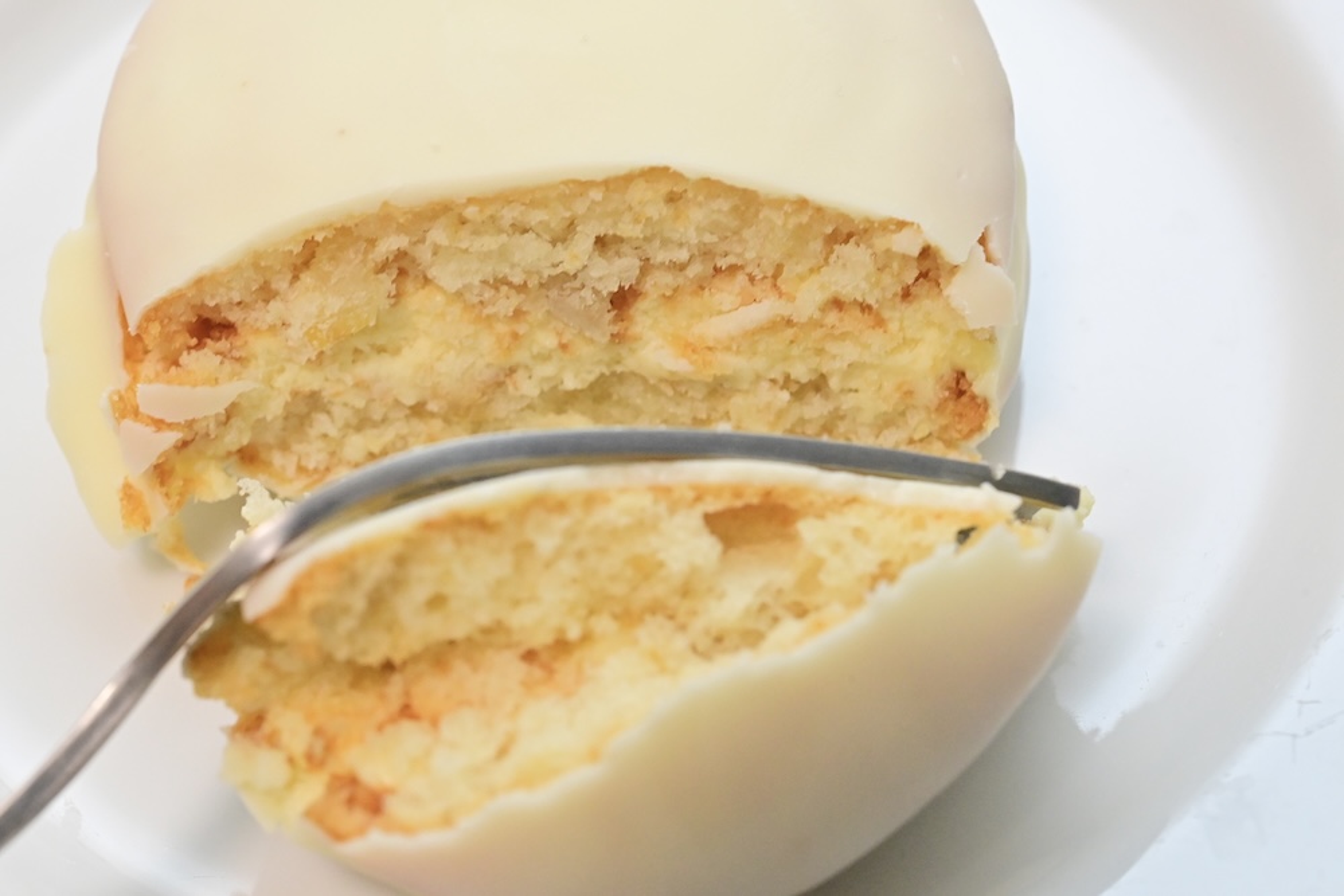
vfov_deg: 22.6
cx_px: 672
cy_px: 448
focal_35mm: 60
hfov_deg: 33.4
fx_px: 2240
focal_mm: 60
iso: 6400
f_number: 10
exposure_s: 1/160
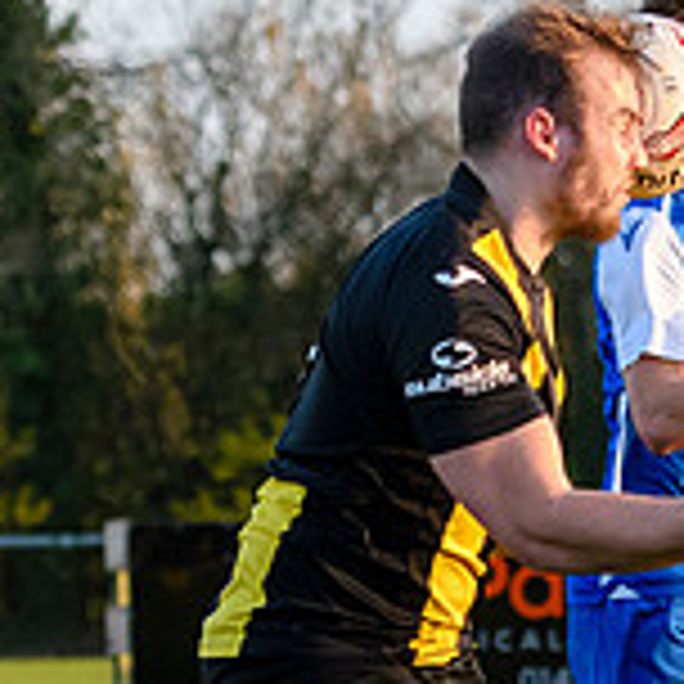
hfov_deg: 3.1
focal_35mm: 560
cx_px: 1040
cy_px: 546
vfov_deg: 3.1
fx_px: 12519
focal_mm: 85
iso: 2000
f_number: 4
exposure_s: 1/2000
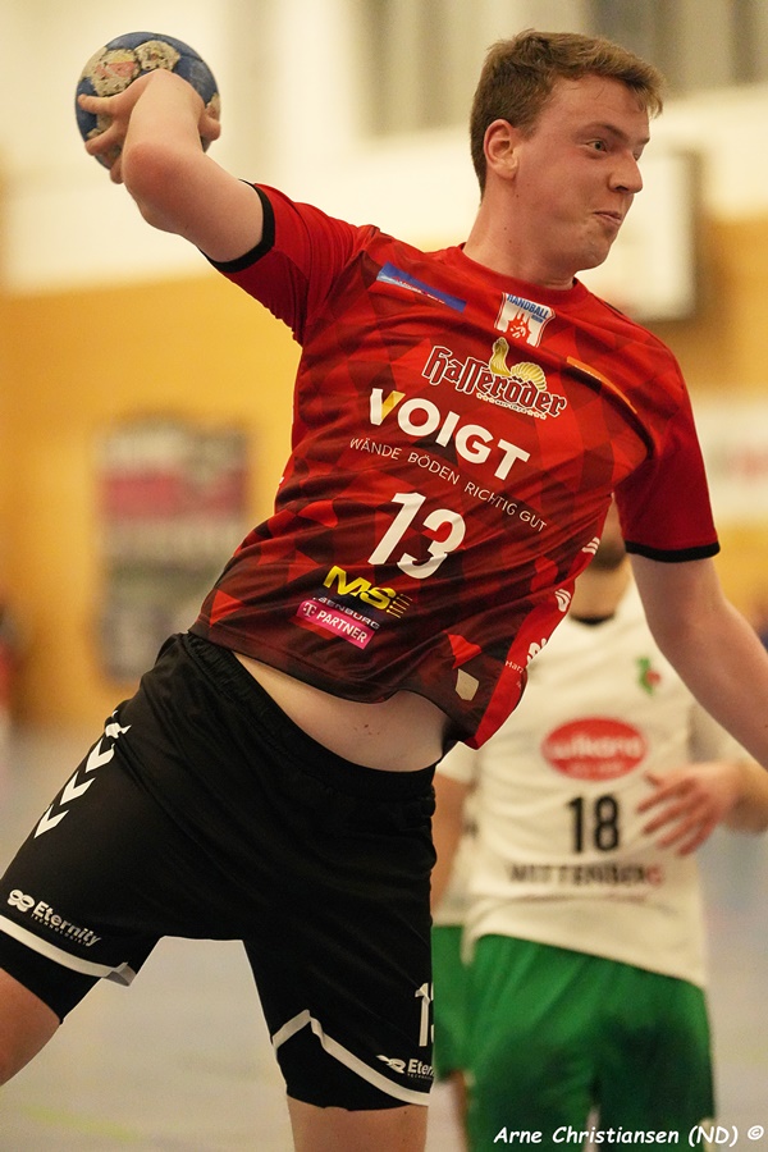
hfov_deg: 7.7
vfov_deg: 11.5
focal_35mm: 178
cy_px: 576
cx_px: 384
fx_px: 5696
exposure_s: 1/1250
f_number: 2.8
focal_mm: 178
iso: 12800
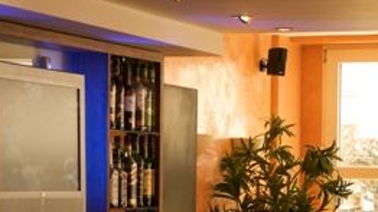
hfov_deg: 12.7
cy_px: 249
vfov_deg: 7.1
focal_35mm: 169
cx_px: 260
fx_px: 1693
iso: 320
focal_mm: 44
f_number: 4
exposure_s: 1/60
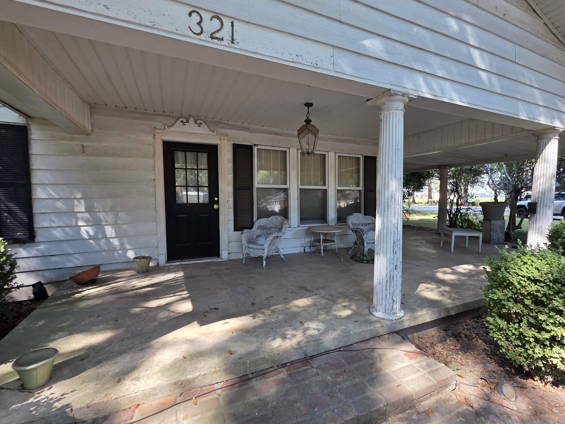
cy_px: 221
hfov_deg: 98.1
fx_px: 245
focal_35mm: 15
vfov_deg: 81.7
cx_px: 292
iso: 32
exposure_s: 1/120
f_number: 1.9
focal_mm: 2.2
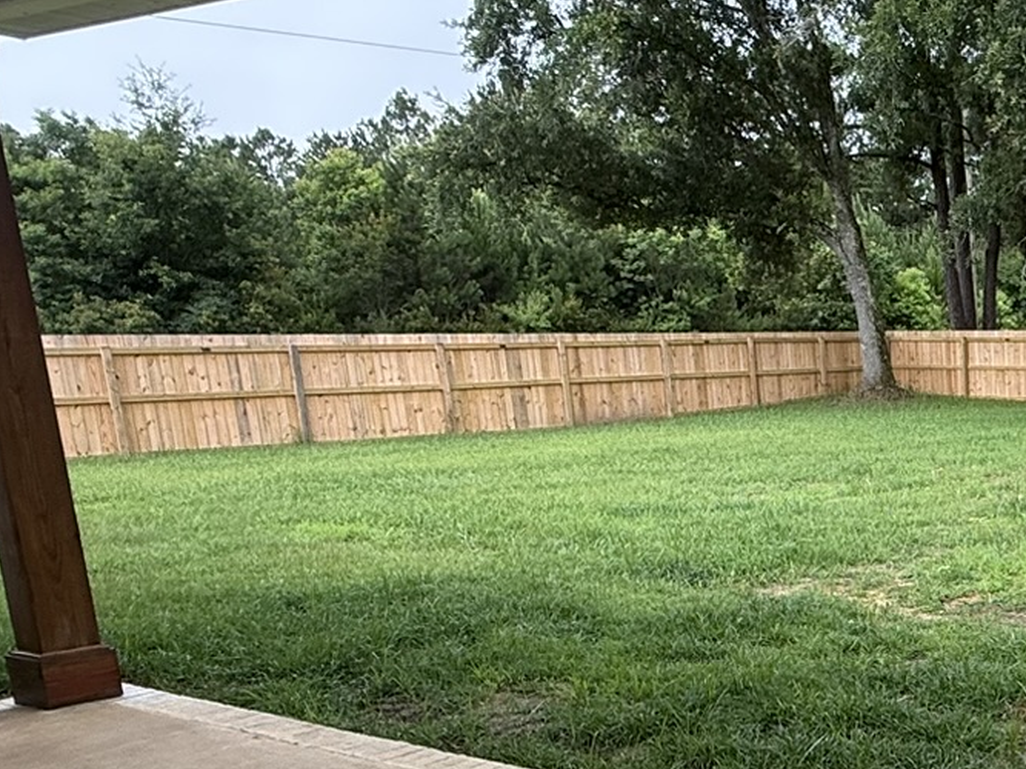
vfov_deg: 32.5
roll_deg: +0.2
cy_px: 638
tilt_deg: -11.7
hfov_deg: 37.2
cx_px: 1114
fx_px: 1274
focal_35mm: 43
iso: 50
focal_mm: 2.22
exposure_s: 1/189
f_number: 2.2
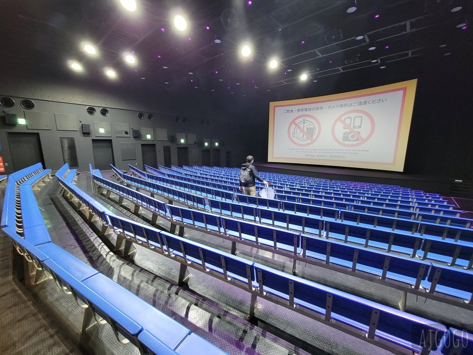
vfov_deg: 89.9
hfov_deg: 106.2
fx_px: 178
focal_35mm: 13
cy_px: 178
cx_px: 236
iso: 500
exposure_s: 1/30
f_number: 2.2
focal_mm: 2.2
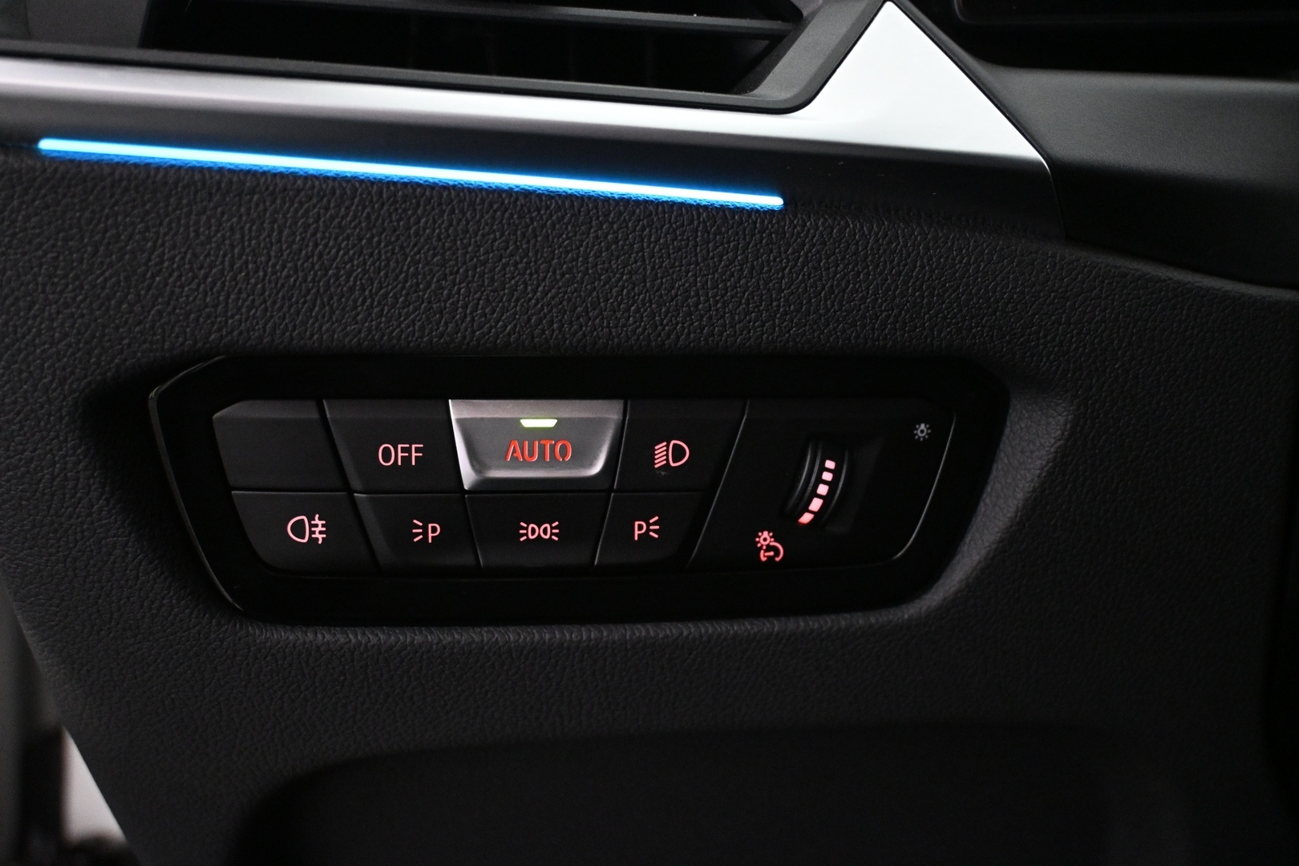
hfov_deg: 49.6
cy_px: 433
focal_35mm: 39
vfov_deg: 34.2
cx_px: 650
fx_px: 1407
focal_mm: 26
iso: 4000
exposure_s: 1/50
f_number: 4.5
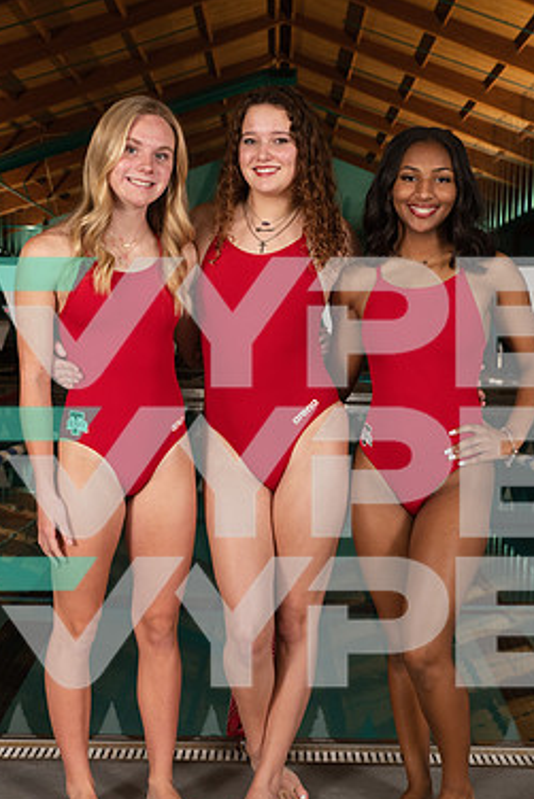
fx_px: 1223
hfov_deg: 24.6
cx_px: 287
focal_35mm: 55
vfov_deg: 36.1
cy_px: 474
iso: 800
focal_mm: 46
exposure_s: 1/250
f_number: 7.1
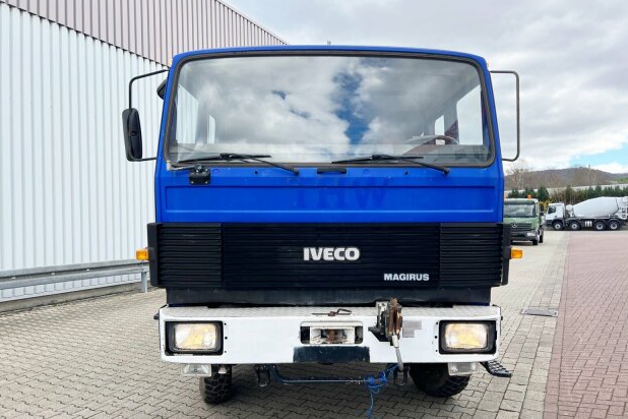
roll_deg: +1.2
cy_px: 222
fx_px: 488
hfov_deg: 65.5
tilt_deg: +1.4
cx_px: 322
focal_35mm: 28
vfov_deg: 46.4
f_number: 1.5
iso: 50
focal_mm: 5.7
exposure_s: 1/1183
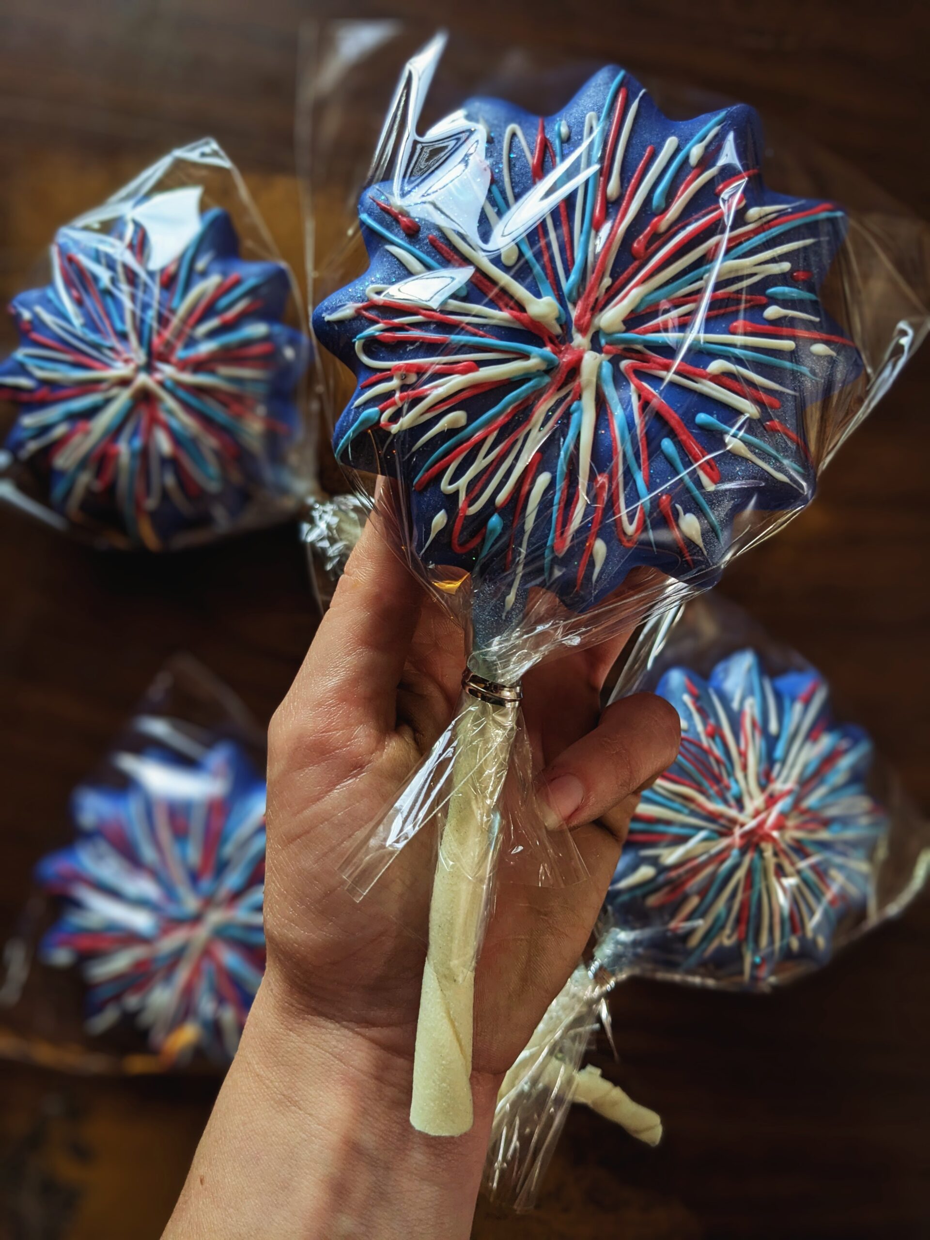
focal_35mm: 27
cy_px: 620
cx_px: 465
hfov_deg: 51.4
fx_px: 967
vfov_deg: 65.3
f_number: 1.73
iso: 92
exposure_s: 1/24
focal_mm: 4.38
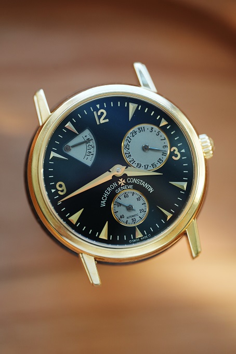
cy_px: 177
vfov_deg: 19.5
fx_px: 1032
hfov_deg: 13.0
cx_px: 118
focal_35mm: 105
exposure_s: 1/250
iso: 1250
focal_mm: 105
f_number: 2.8
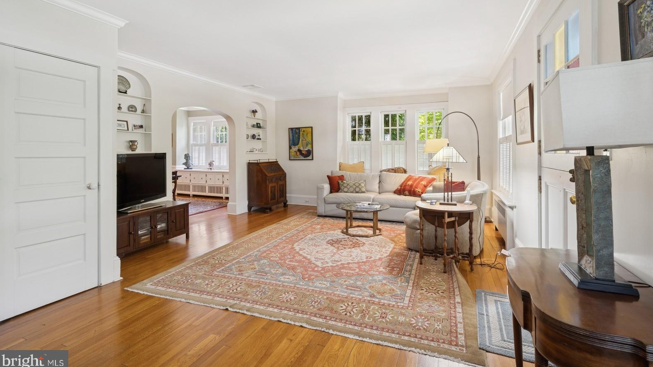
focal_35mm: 17
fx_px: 294
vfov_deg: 63.5
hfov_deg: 95.9
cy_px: 153
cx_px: 328
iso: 200
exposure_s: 1/13
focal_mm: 16
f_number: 11
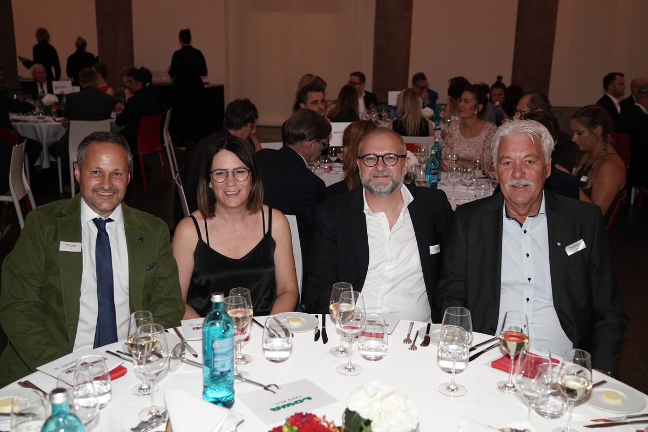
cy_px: 216
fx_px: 648
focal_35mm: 36
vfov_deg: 36.9
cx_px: 324
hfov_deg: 53.1
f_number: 4.5
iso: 1600
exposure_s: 1/80
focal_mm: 36
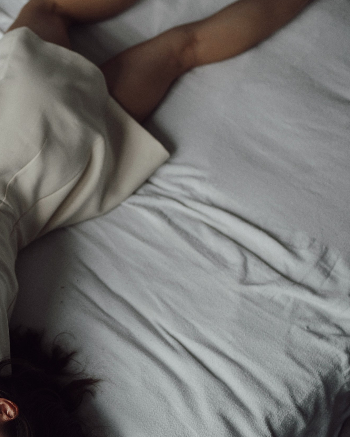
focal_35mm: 81
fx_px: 1049
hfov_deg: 18.6
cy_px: 132
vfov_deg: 23.4
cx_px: 24
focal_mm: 35
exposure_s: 1/400
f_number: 1.6
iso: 80
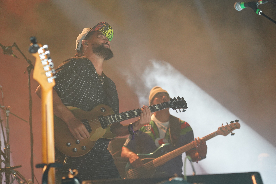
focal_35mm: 105
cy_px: 92
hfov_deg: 19.5
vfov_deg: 13.0
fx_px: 805
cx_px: 138
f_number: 4
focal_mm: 105
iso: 3200
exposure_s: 1/160
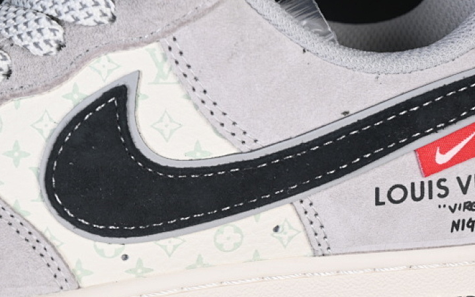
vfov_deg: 11.4
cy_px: 177
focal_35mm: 115
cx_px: 171
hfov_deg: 18.1
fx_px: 1489
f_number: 7.1
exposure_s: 1/80
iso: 160
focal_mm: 50
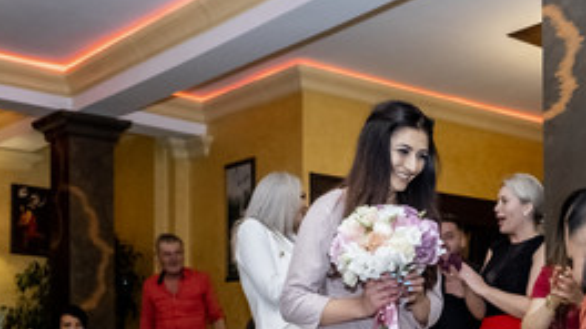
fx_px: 947
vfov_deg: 19.0
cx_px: 413
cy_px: 341
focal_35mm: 61
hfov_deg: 33.9
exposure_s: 1/125
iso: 1600
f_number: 2.8
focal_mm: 16
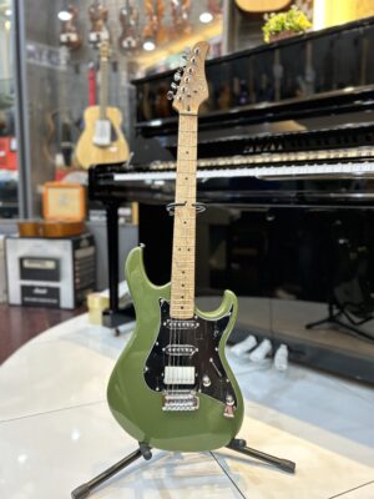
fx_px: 375
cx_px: 187
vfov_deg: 67.3
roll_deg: -0.9
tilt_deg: -7.6
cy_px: 250
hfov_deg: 53.1
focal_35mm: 26
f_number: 1.5
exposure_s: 1/50
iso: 320
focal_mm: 5.7
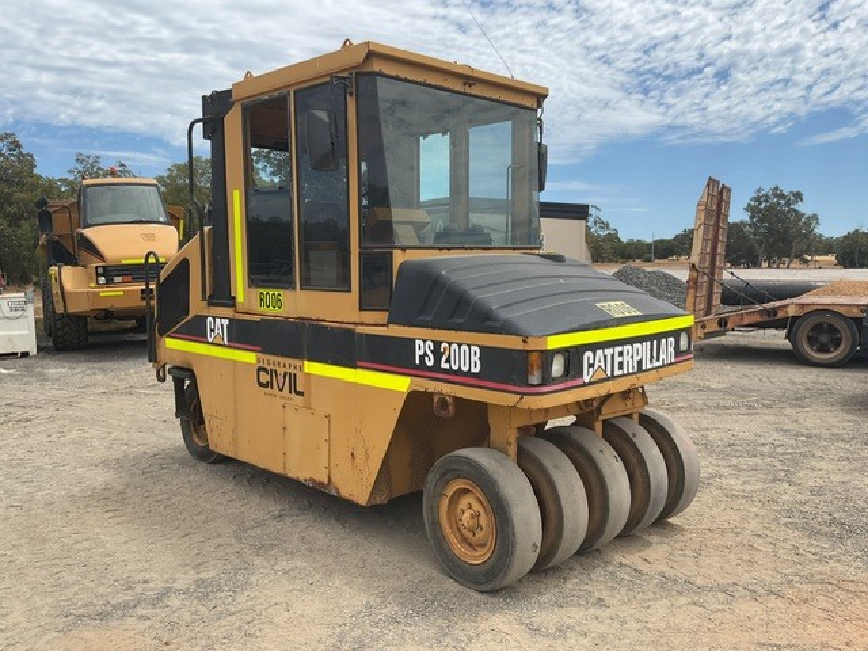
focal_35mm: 29
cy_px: 326
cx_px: 434
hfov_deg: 61.7
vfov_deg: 48.2
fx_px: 727
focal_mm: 3
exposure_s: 1/2427
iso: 16
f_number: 1.8
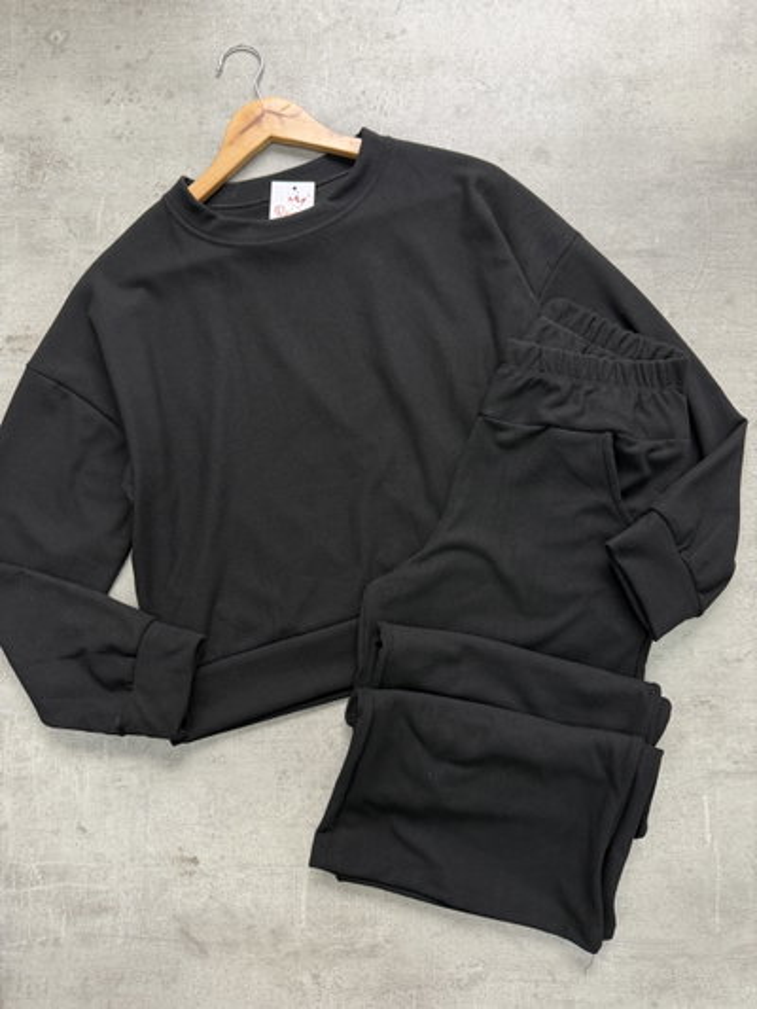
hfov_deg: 56.8
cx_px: 378
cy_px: 504
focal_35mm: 24
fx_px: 700
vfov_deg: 71.6
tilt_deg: -85.4
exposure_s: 1/140
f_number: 1.78
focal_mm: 6.76
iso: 200
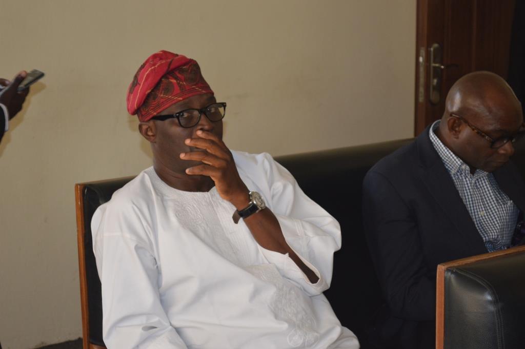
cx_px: 262
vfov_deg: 16.5
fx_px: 1202
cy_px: 174
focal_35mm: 82
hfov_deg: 24.6
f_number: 5.6
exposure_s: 1/60
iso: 1250
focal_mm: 55
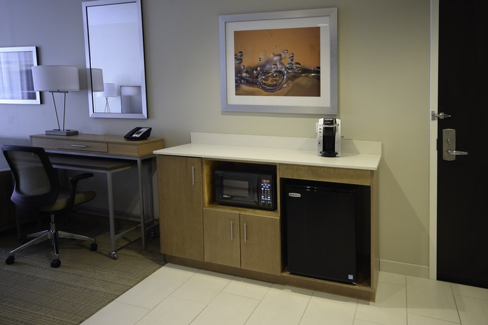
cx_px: 244
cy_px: 162
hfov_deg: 61.9
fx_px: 407
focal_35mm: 30
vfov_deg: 43.6
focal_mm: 20
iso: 200
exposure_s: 1/4
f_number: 10
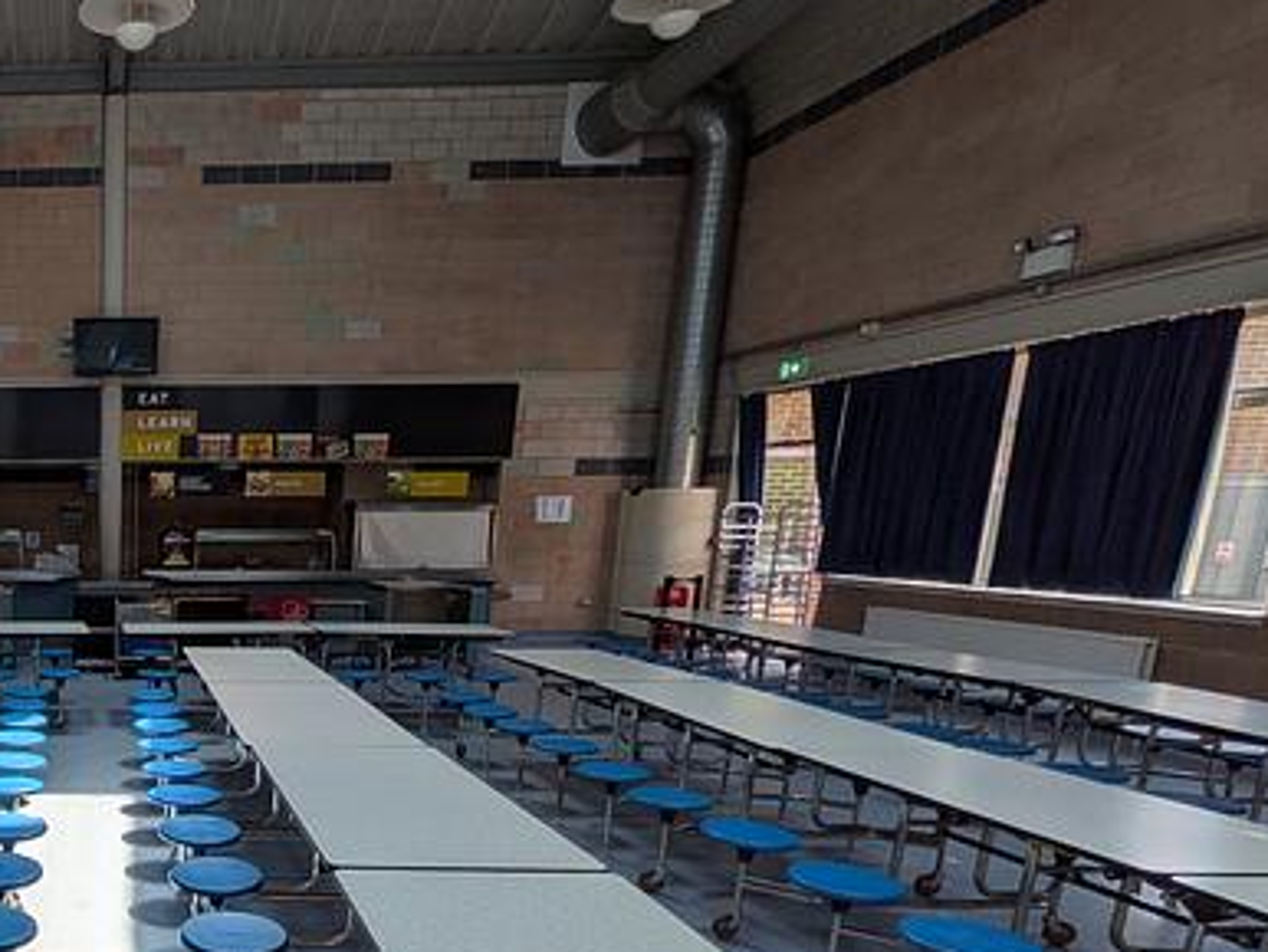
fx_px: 1063
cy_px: 722
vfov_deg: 46.4
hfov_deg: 51.4
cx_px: 43
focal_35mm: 29
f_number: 2.2
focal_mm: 1.85
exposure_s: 1/340
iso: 55
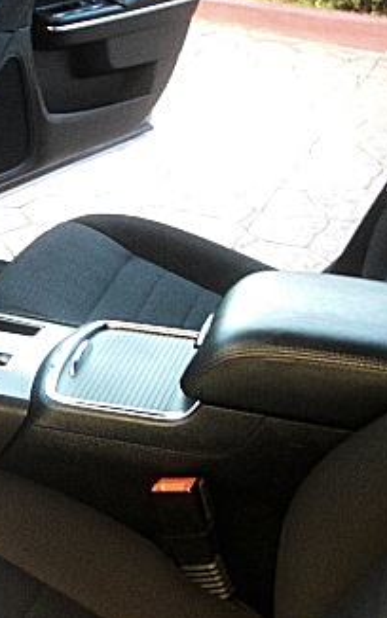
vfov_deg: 27.2
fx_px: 1265
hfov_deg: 16.4
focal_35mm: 75
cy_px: 432
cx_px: -118
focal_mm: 6.3
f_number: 2.8
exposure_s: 1/80
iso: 400
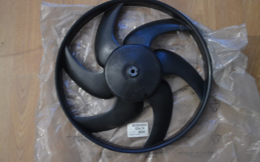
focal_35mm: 37
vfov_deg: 34.4
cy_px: 78
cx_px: 130
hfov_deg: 52.7
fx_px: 262
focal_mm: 24
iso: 3200
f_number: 4
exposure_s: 1/10
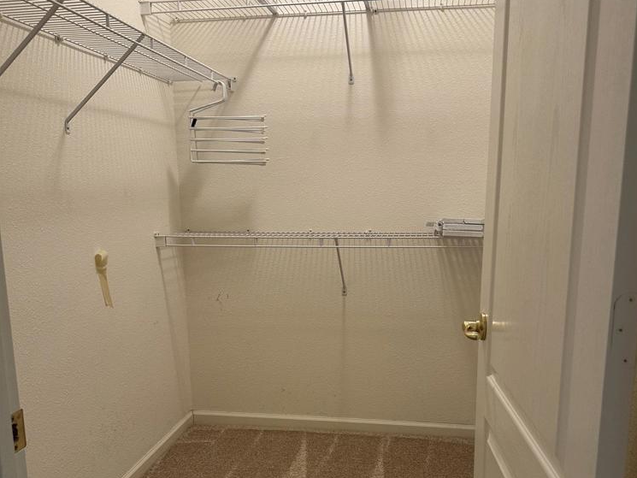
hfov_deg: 55.3
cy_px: 322
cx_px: 327
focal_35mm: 33
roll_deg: +0.1
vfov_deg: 42.3
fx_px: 607
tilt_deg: -10.8
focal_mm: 6.86
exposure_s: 1/120
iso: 160
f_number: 1.78
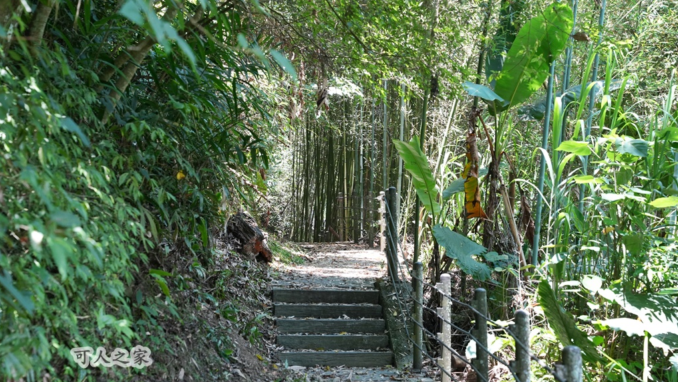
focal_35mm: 74
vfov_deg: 16.3
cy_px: 179
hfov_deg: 28.6
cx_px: 340
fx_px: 1330
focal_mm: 70
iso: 1600
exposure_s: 1/250
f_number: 5.6
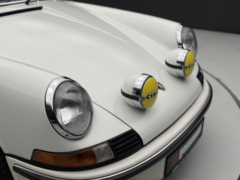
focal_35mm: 48
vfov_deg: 30.3
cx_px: 120
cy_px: 90
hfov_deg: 39.7
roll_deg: -0.6
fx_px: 333
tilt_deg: -23.2
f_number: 1.78
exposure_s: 1/147
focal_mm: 6.76
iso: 50
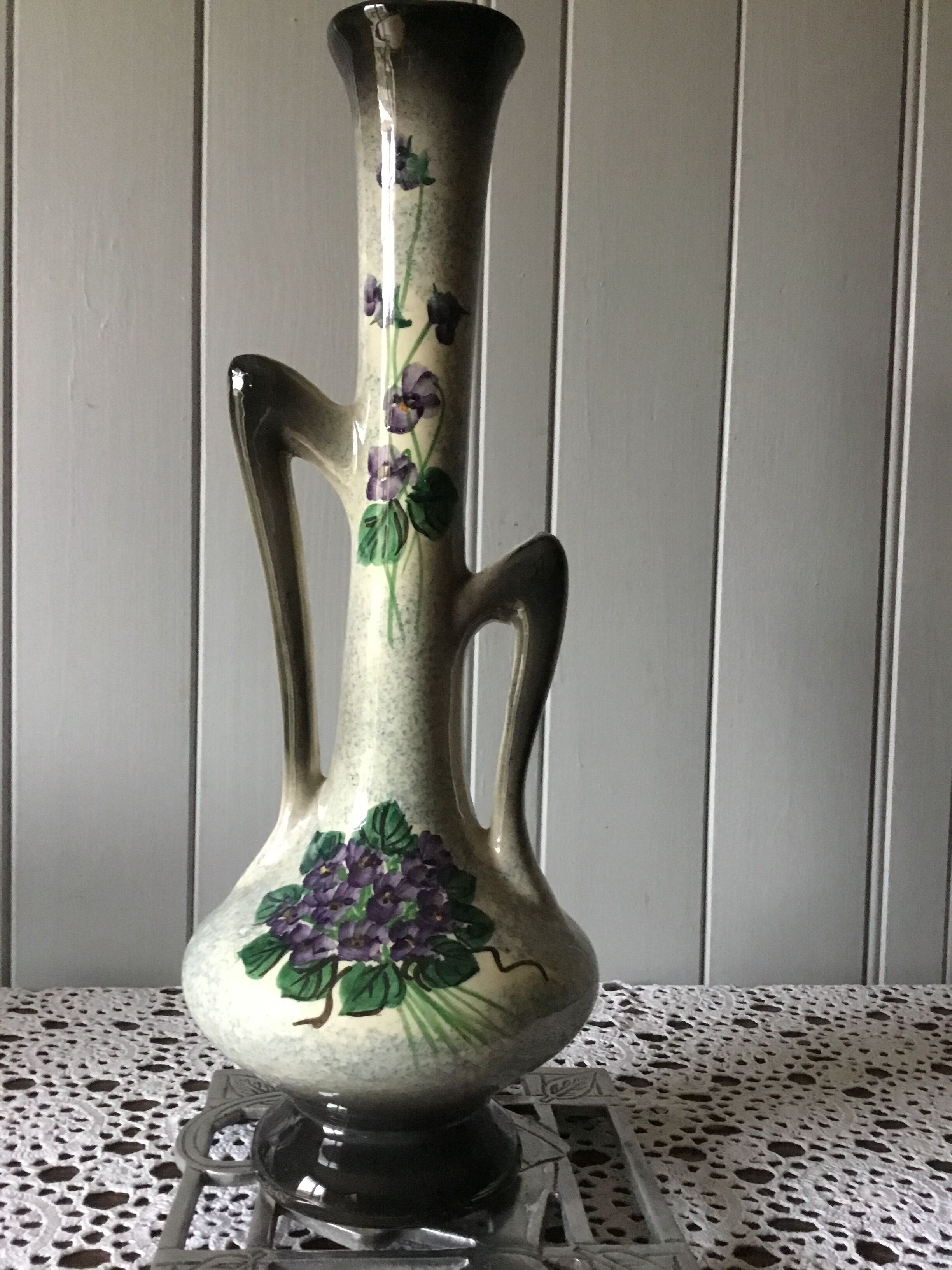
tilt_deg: -2.9
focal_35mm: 31
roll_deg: -2.4
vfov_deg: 58.4
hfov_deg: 45.4
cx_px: 476
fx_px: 1137
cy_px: 635
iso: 250
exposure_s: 1/17
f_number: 2.4
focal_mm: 3.3
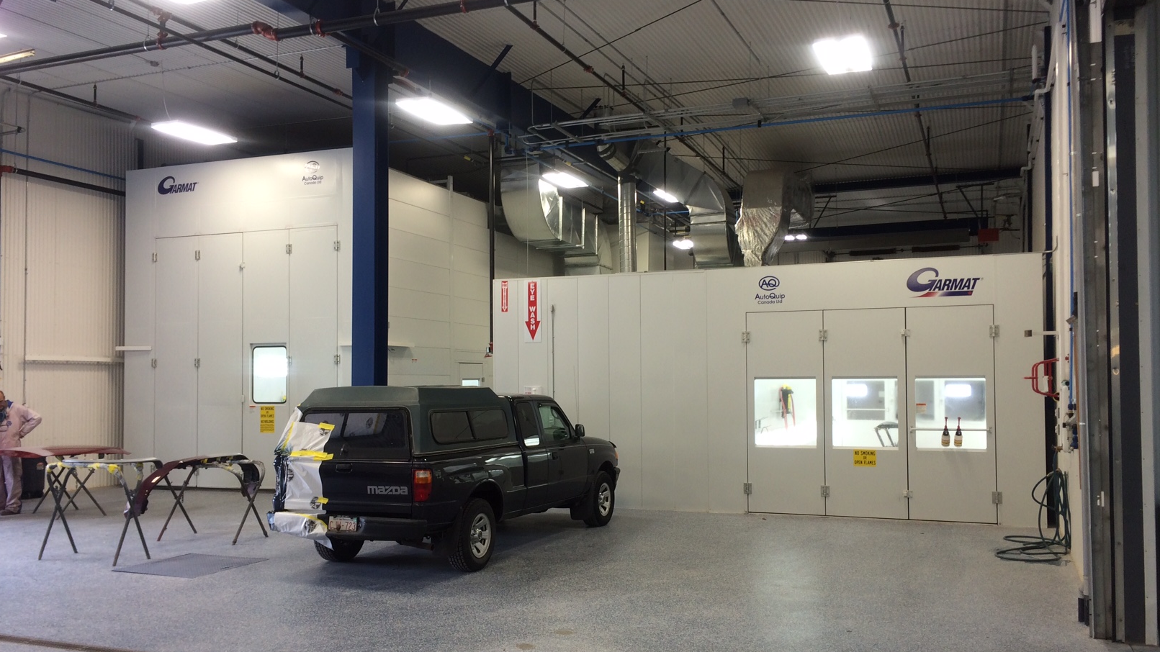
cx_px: 585
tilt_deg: +1.3
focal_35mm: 32
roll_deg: +0.9
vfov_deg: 36.6
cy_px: 355
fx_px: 984
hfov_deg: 61.0
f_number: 2.2
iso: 50
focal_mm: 4.15
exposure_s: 1/60
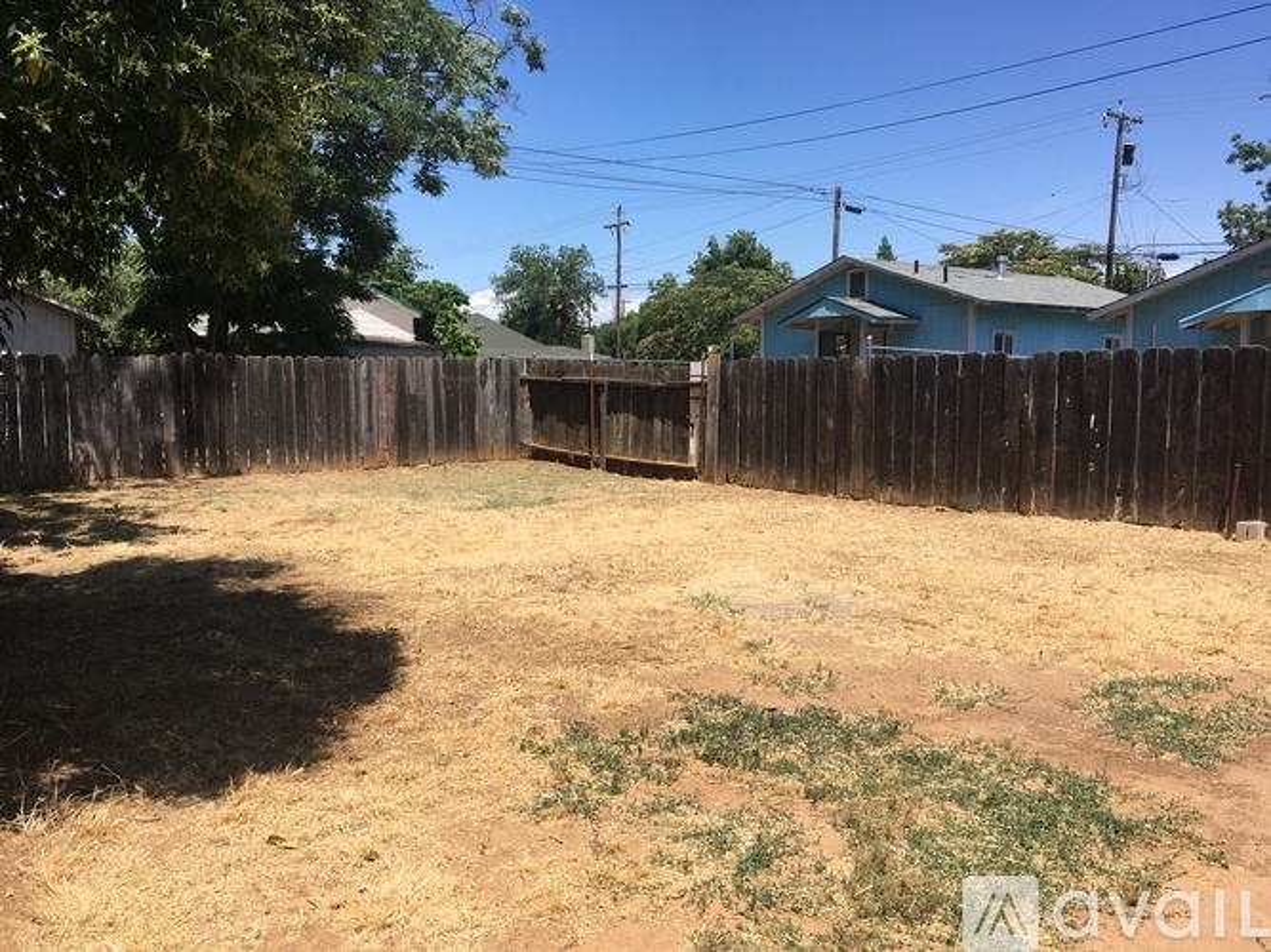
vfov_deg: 48.2
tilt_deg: -6.7
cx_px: 636
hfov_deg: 61.7
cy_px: 476
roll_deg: +0.5
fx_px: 1065
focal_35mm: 29
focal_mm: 4.15
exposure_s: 1/1350
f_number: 2.2
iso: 25
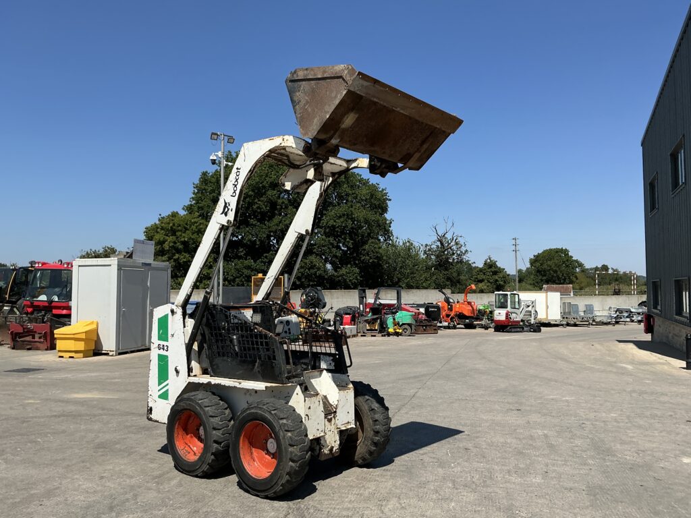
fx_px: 559
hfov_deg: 63.4
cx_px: 346
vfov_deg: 49.7
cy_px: 259
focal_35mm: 28
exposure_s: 1/2538
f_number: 1.8
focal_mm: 3
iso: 25
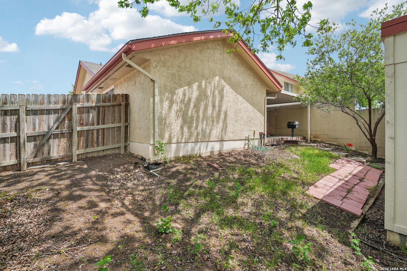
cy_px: 136
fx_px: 181
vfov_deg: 73.7
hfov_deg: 96.7
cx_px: 204
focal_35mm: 16
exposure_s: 1/350
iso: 200
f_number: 8
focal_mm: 16
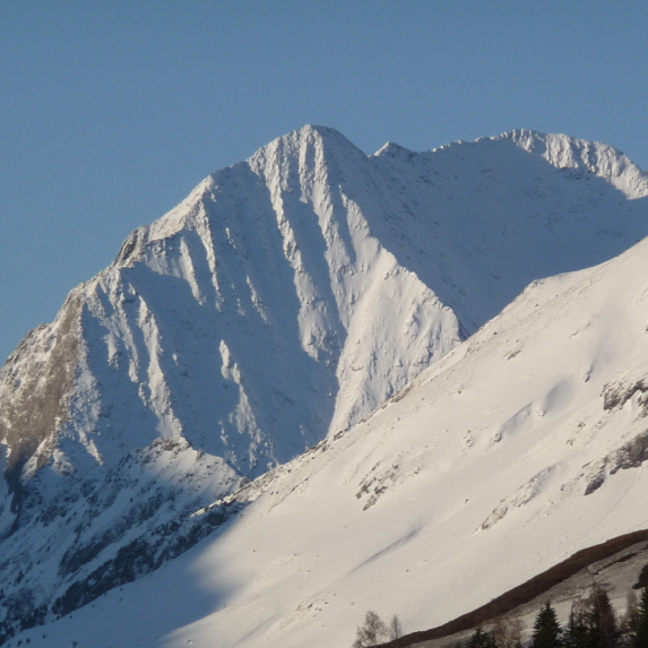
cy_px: 325
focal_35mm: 449
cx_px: 316
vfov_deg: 3.9
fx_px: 9509
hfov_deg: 3.9
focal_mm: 47
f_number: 4.9
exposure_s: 1/500
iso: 100
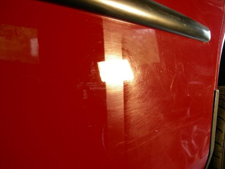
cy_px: 88
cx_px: 111
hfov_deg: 49.0
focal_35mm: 38
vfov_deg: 37.7
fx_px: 247
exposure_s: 1/55.6
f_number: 3
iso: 64
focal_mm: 7.5
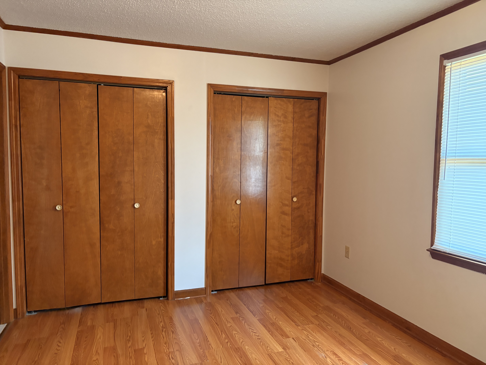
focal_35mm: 26
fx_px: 365
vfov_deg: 53.1
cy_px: 182
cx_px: 243
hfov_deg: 67.3
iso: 320
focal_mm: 5.96
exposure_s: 1/40
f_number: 1.6
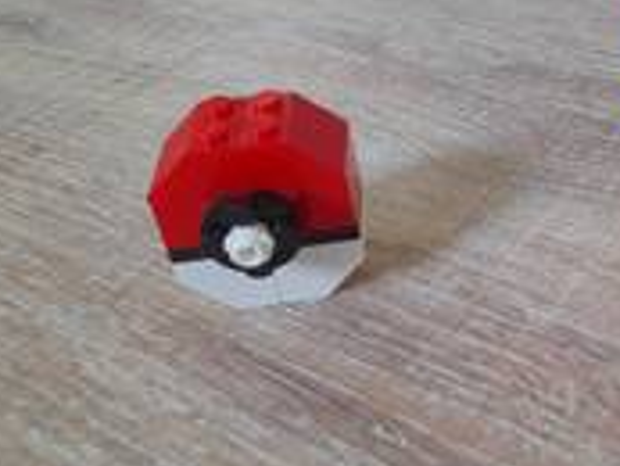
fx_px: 932
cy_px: 158
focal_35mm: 52
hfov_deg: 33.7
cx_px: 616
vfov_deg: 27.9
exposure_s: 1/50
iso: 200
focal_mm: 4.6
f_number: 2
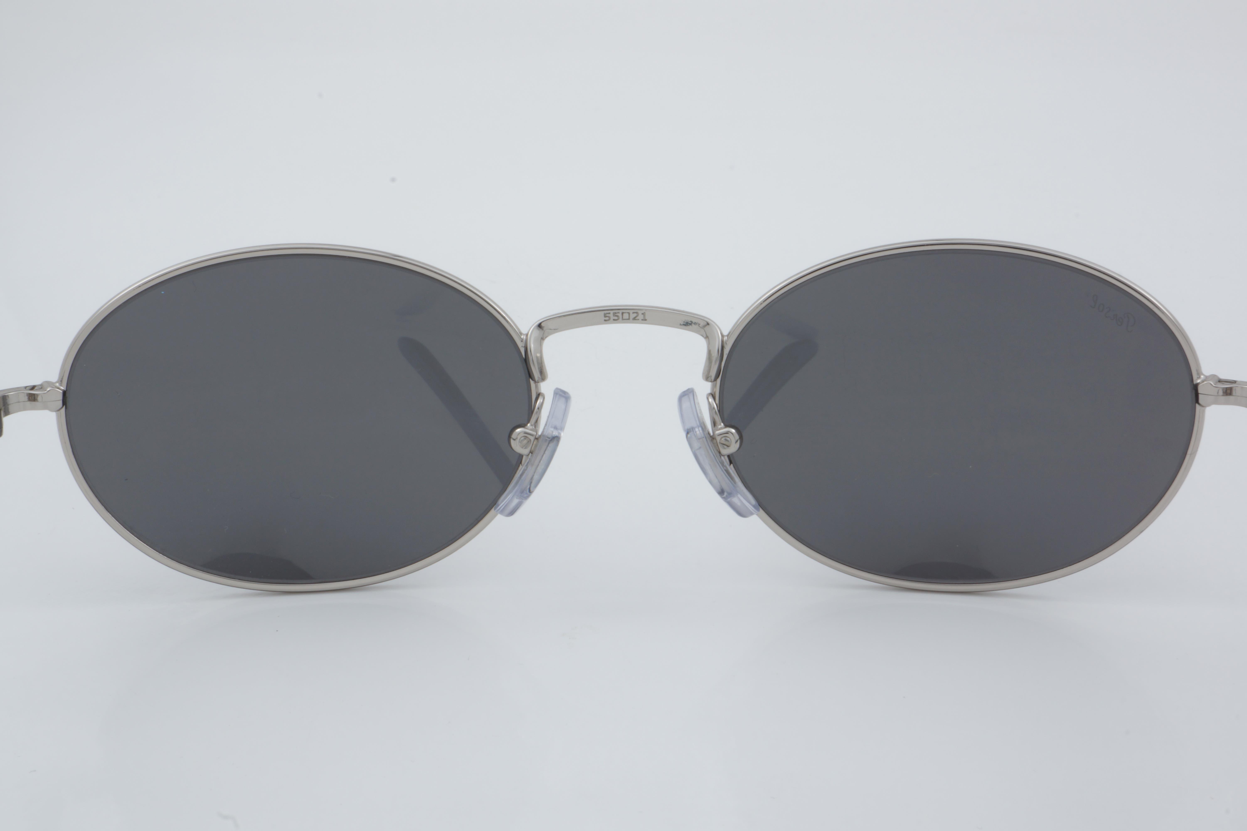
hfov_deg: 33.4
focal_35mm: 60
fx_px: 2078
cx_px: 624
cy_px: 416
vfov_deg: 22.6
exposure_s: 1/3
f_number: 32
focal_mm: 40
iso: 100
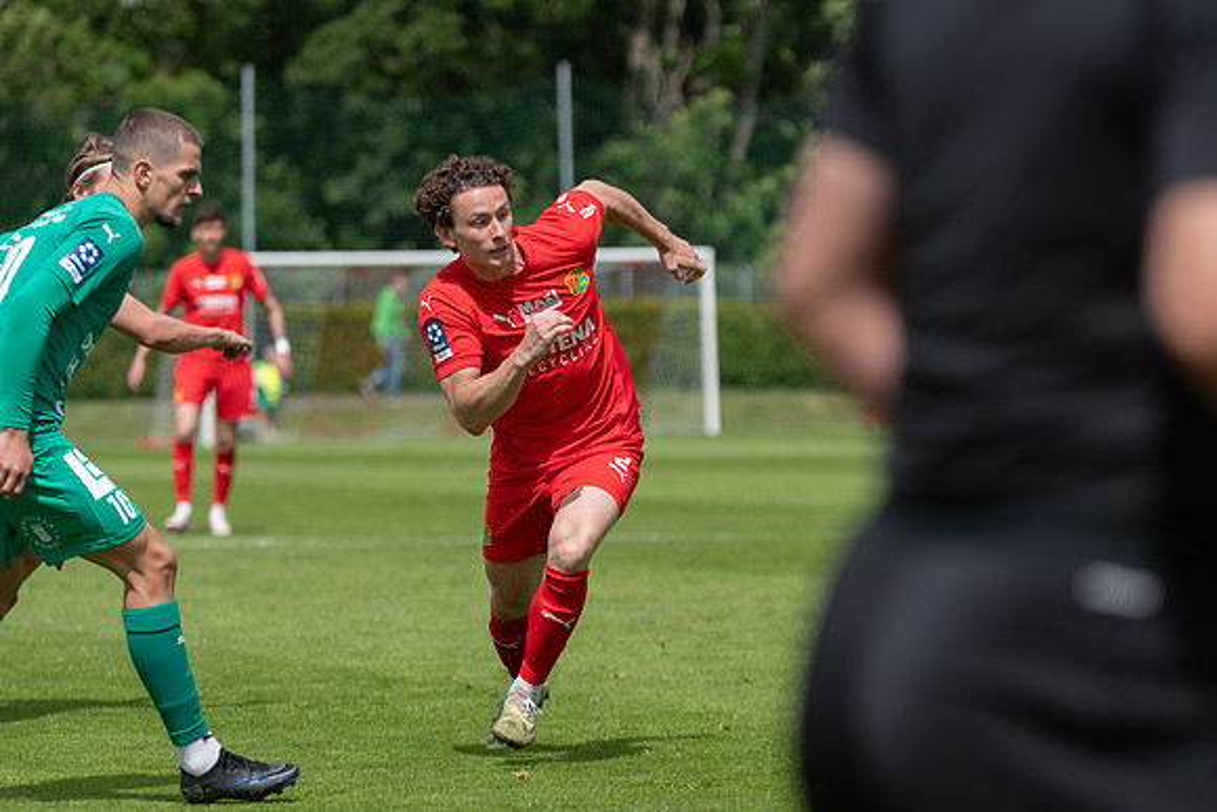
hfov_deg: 10.5
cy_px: 406
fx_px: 6593
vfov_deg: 7.0
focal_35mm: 195
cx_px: 608
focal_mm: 130
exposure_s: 1/2000
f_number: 3.2
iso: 110
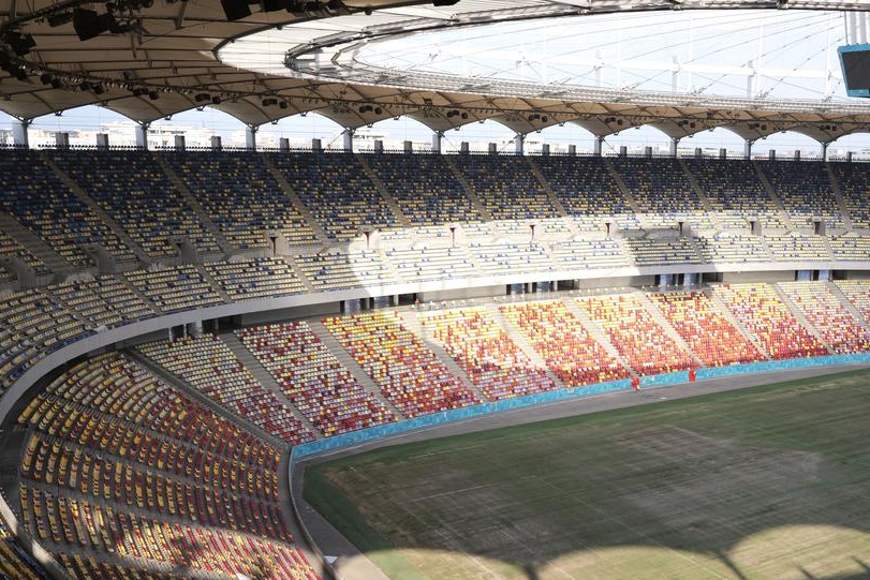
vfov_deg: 35.8
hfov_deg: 50.6
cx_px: 604
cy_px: 352
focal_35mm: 37
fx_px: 894
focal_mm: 25
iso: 250
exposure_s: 1/1000
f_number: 4
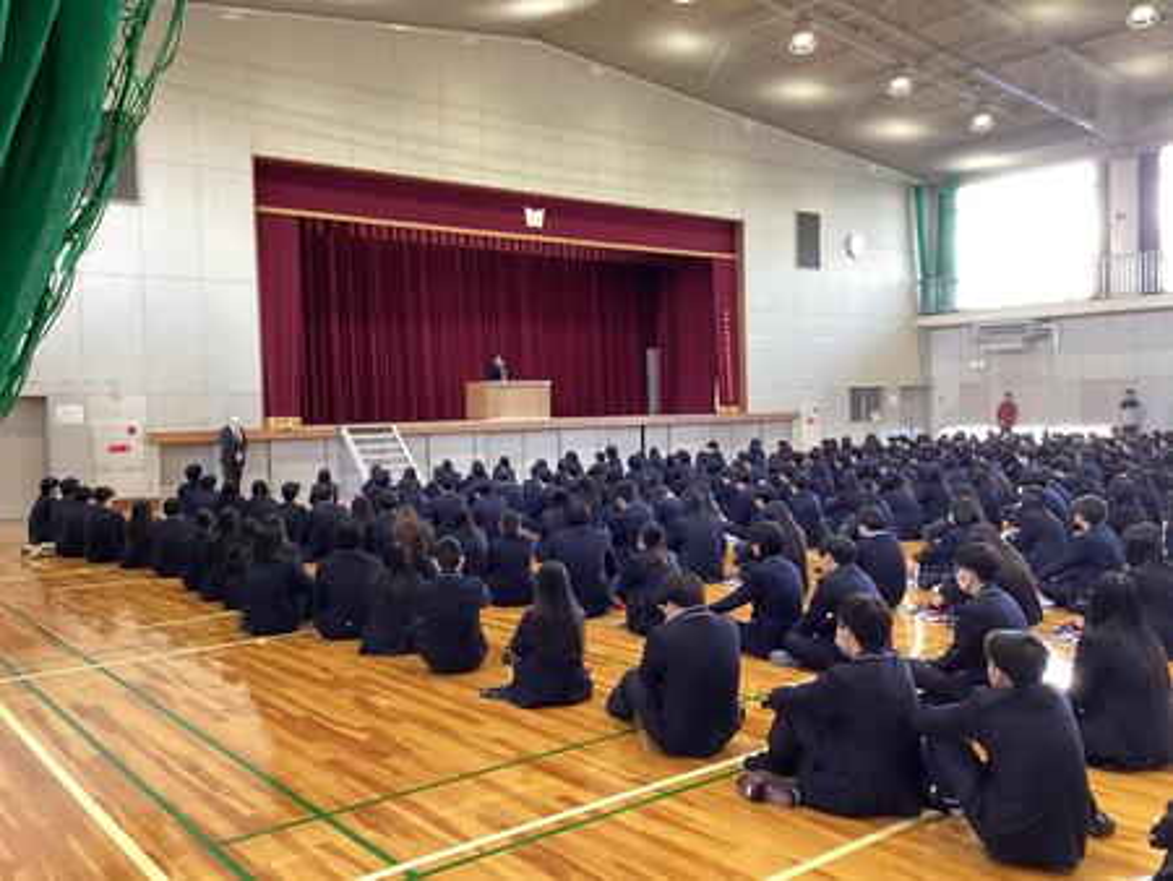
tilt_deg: -2.4
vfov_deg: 45.5
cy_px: 440
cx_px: 586
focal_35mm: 31
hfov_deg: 58.3
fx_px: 1051
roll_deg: +2.0
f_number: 2.4
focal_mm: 3.3
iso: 200
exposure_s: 1/60
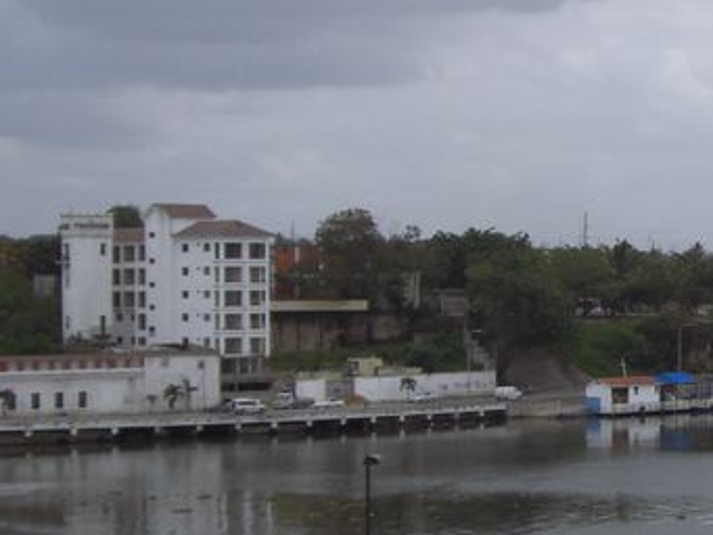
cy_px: 299
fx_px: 2349
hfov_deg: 16.1
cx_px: 999
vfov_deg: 13.0
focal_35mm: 114
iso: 64
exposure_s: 1/250
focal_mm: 6.2
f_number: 8
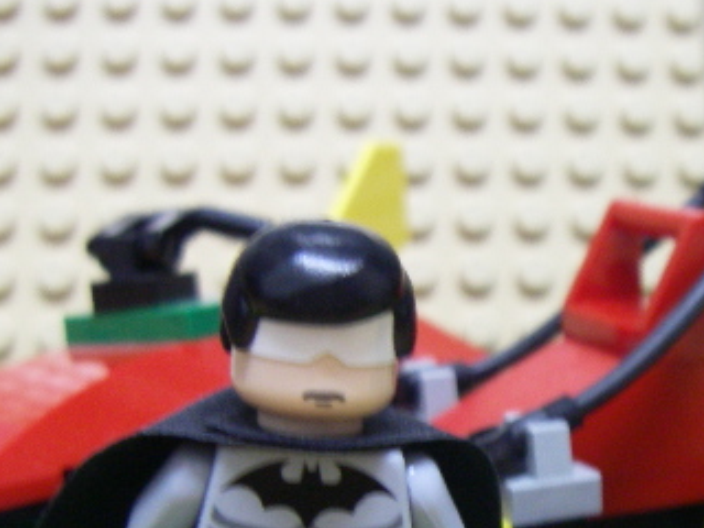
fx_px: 1546
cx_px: 561
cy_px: 477
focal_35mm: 76
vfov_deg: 19.0
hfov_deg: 25.2
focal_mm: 6.3
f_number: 3.3
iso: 250
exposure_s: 1/4
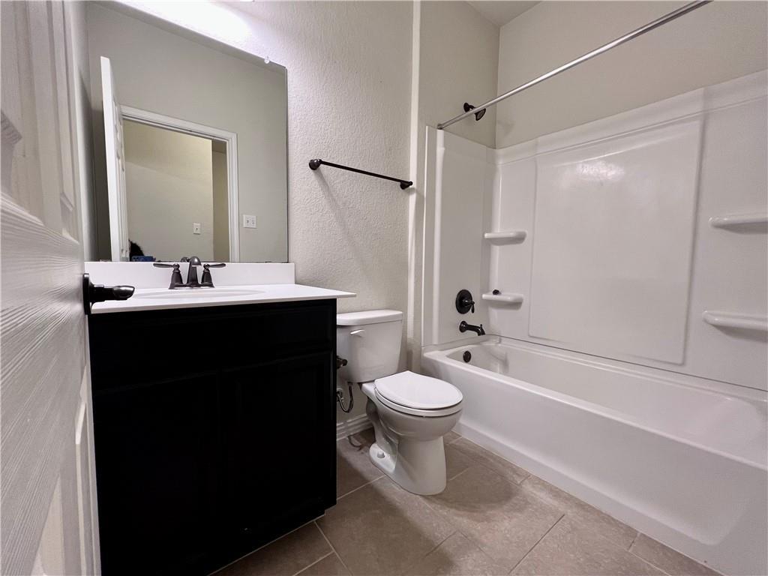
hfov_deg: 106.2
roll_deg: -2.3
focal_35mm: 13
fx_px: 288
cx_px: 384
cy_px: 288
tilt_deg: -5.2
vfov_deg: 89.9
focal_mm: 1.57
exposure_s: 1/60
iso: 125
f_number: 1.8
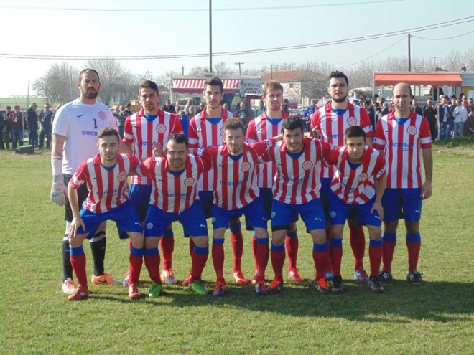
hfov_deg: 24.7
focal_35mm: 79
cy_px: 178
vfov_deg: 18.7
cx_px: 237
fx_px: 1082
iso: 80
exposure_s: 1/320
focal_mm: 14.1
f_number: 4.3
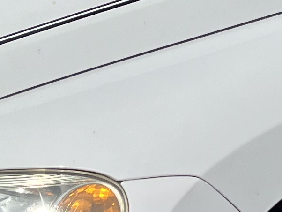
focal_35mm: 174
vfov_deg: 8.5
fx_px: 1418
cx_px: 257
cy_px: -2
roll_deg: +1.6
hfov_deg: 11.3
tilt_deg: -18.2
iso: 50
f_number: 1.6
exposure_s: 1/10870
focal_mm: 5.1
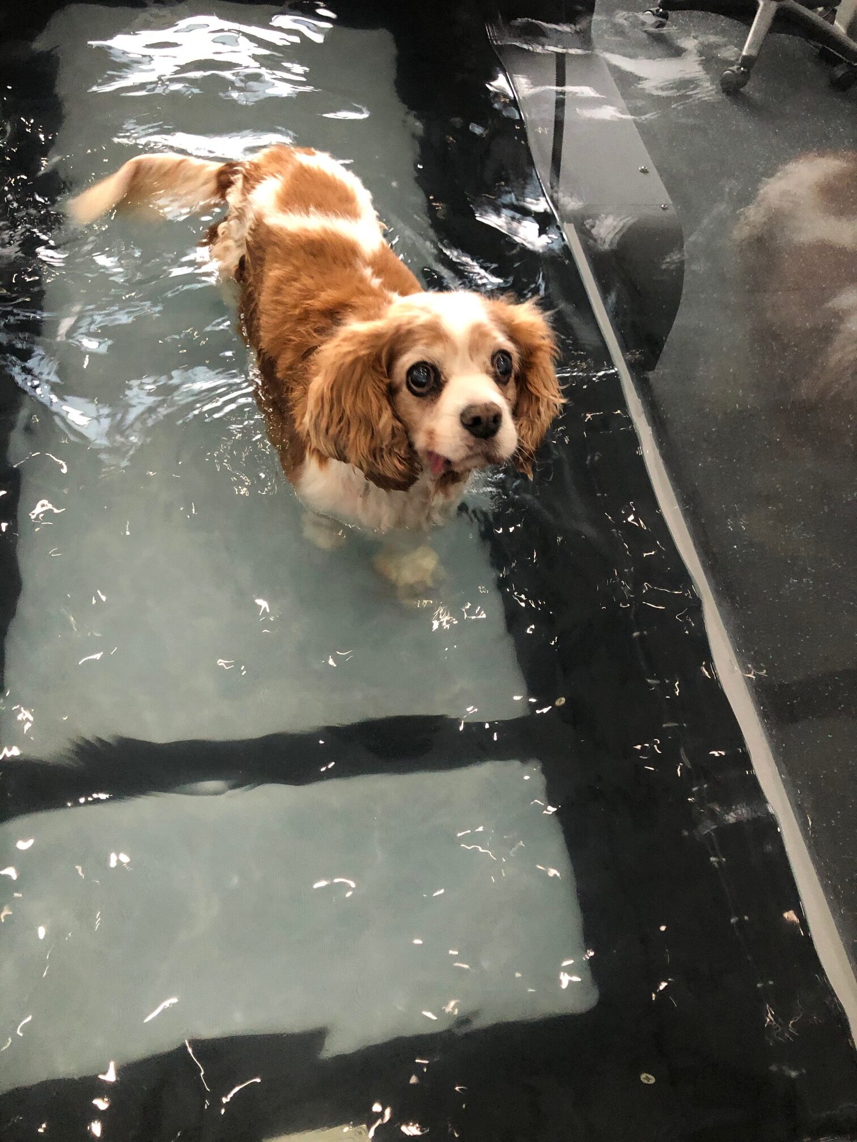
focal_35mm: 28
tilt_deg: -55.8
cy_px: 571
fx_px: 924
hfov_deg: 49.7
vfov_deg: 63.4
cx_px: 428
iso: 400
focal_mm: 3.99
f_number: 1.8
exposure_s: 1/60
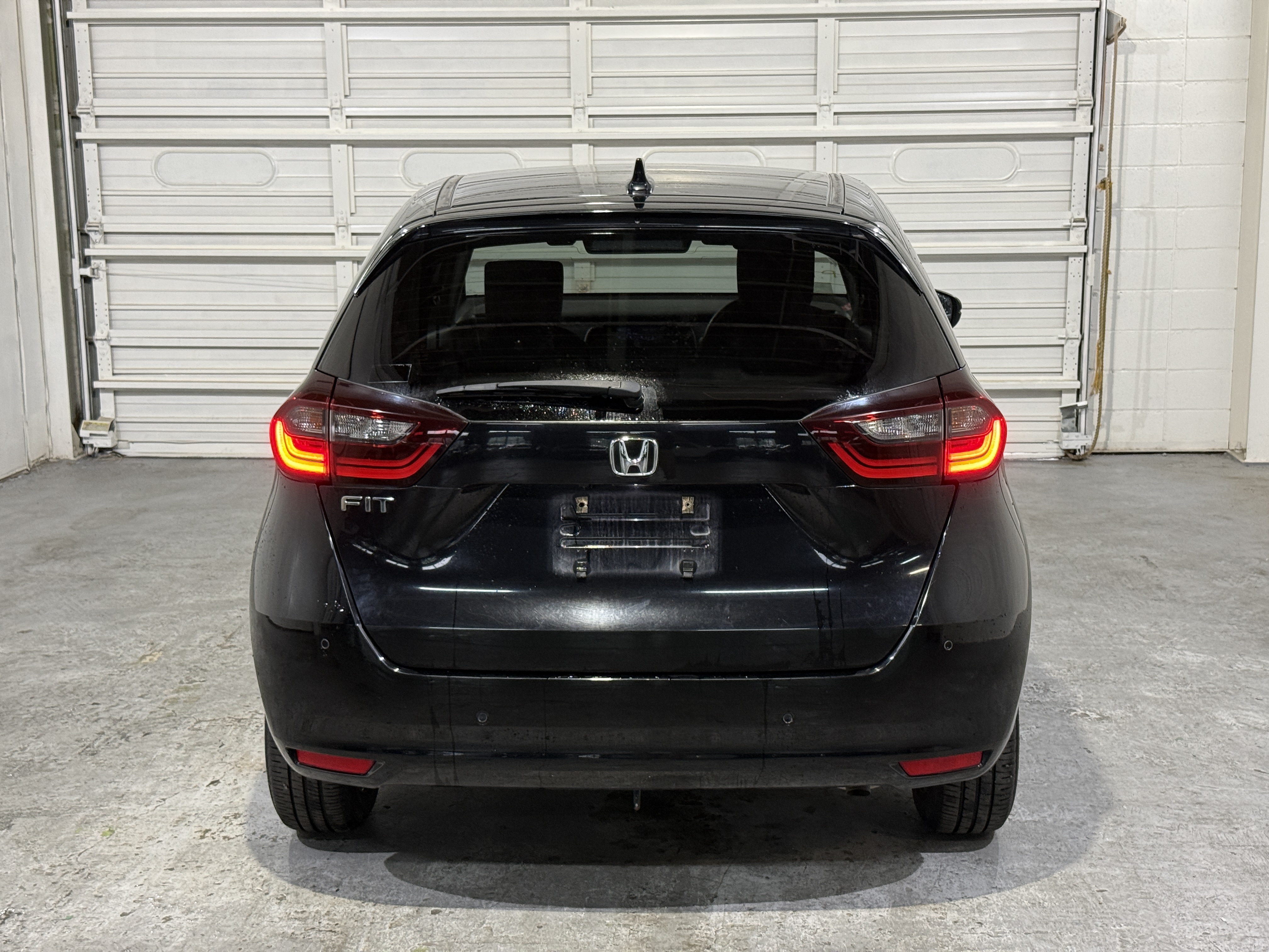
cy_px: 476
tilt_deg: -11.3
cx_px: 634
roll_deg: +0.2
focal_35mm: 48
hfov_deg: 39.7
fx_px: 1760
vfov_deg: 30.3
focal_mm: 6.76
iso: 200
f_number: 1.78
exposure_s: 1/60
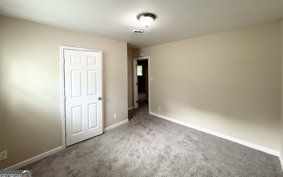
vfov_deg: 74.2
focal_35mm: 15
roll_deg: +0.0
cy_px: 74
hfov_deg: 101.5
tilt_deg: -1.4
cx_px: 143
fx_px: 116
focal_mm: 2.22
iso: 200
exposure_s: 1/60
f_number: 2.2
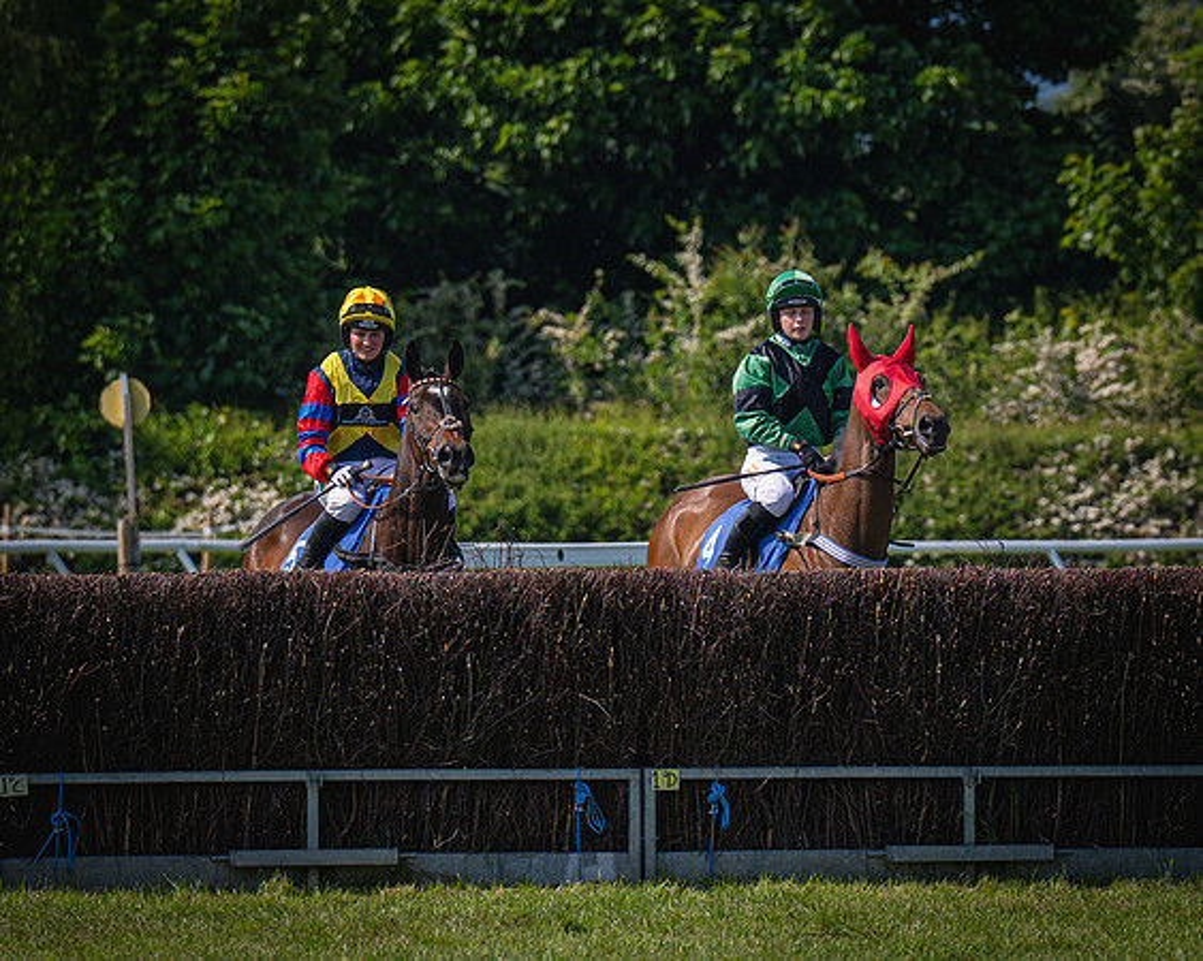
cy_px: 457
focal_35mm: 556
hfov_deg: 3.5
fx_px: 19785
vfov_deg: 2.8
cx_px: 814
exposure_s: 1/1600
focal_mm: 200
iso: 200
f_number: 4.5
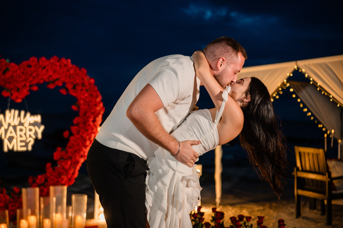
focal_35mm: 50
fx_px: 476
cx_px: 172
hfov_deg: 39.6
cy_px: 114
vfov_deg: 27.0
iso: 1250
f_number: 2.2
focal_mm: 50
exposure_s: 1/320
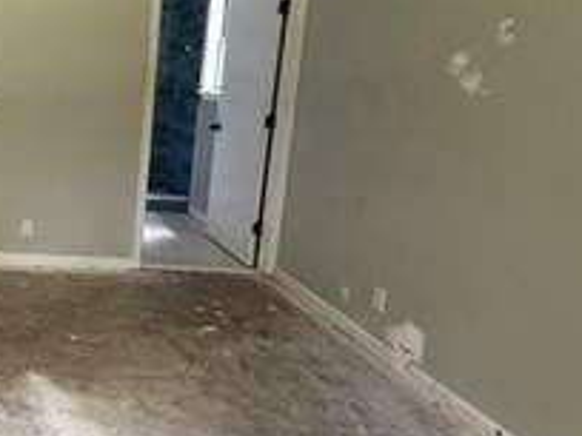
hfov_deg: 42.7
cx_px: -66
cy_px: 162
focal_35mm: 33
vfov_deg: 42.6
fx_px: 555
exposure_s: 1/60
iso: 400
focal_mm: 2.22
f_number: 2.2
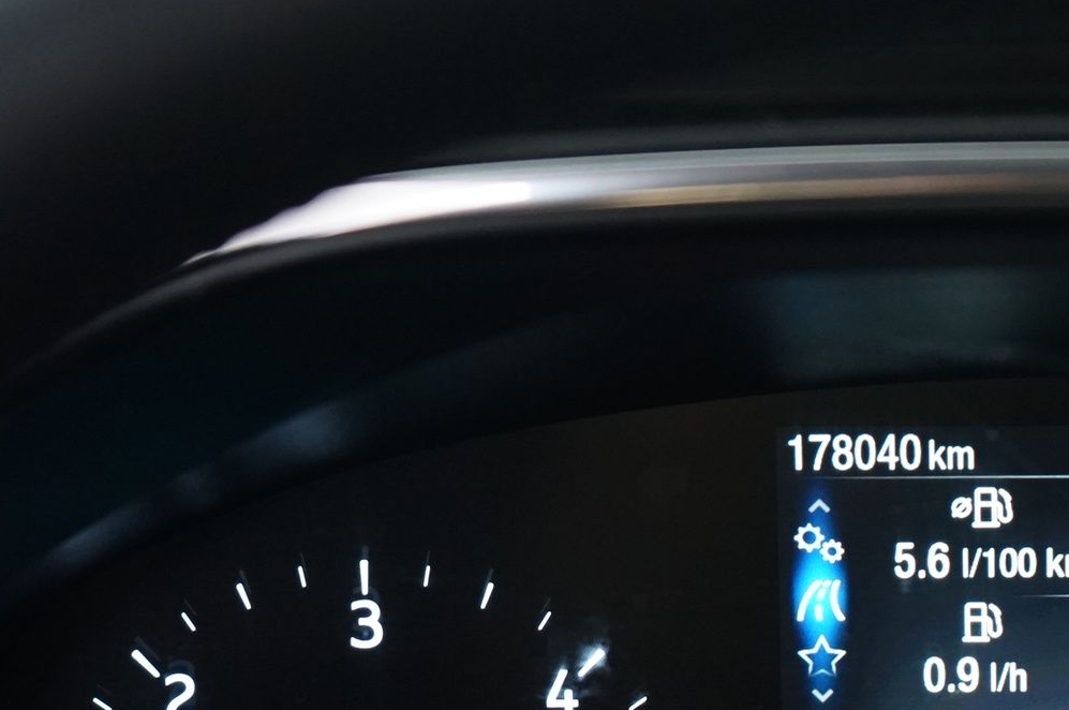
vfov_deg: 9.5
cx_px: 1110
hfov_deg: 14.1
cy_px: 808
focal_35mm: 143
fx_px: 4241
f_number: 5
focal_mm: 57
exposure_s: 1/10
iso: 1600
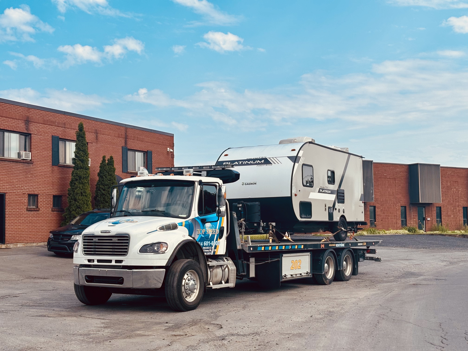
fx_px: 703
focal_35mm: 52
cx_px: 234
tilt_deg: +3.4
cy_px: 176
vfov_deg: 28.0
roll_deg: +0.0
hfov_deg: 36.8
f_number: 1.6
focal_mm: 5.96
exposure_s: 1/3115
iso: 40
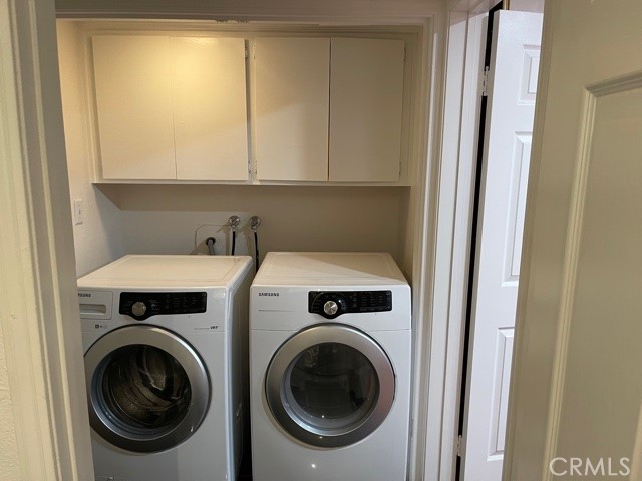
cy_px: 240
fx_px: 482
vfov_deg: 53.1
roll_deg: -0.7
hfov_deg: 67.3
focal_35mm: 26
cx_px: 321
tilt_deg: -11.5
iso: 250
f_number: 1.6
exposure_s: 1/60
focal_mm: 5.1
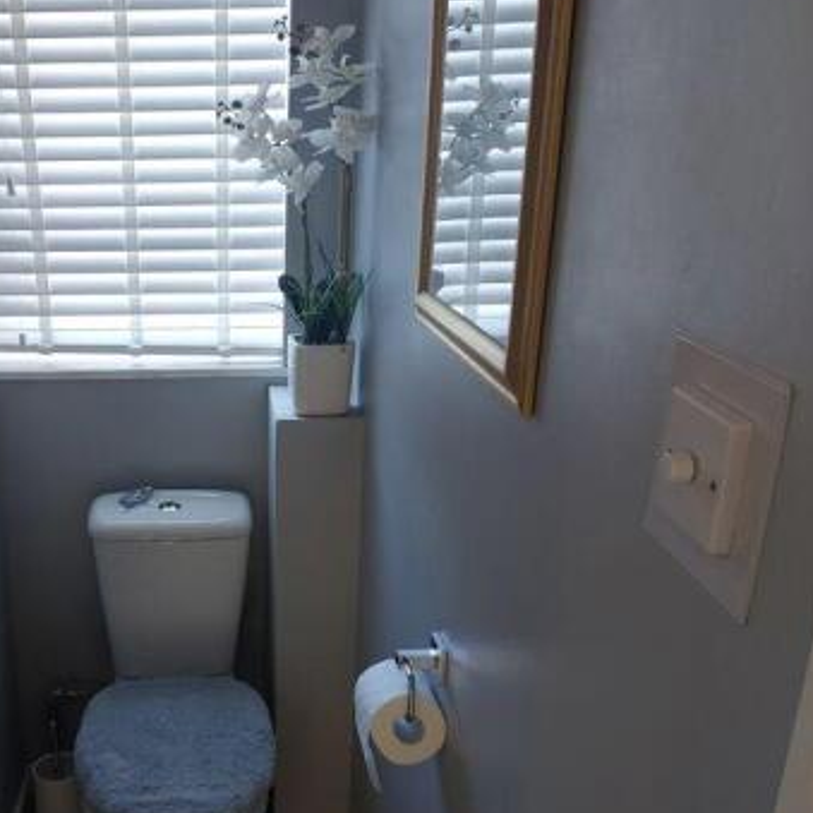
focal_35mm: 38
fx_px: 1010
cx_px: 181
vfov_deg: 43.6
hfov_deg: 42.2
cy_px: 486
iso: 160
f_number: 1.8
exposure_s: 1/50
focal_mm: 5.23
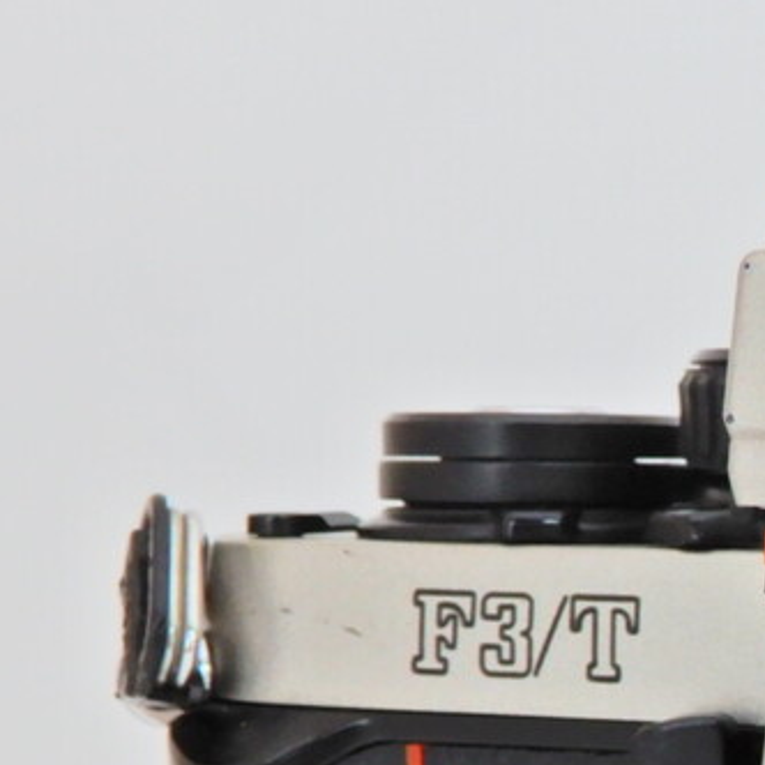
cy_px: 887
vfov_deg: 12.7
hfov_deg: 12.2
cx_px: 1290
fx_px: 3350
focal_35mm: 134
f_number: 4
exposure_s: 1/30
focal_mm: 7.5
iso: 220
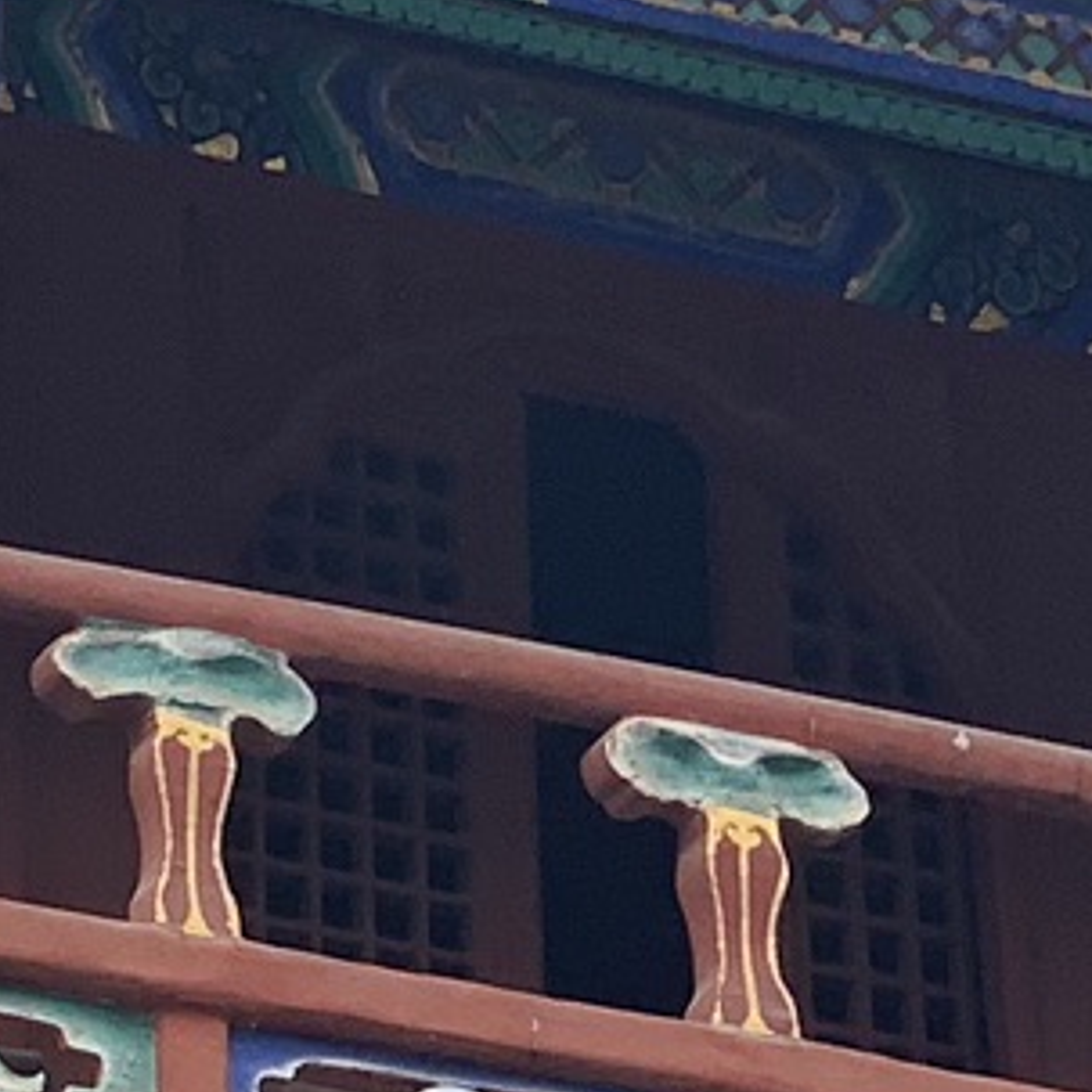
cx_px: -941
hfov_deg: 5.7
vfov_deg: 5.8
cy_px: 7
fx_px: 10814
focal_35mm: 303
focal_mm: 6
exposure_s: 1/114
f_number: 2.4
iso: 16
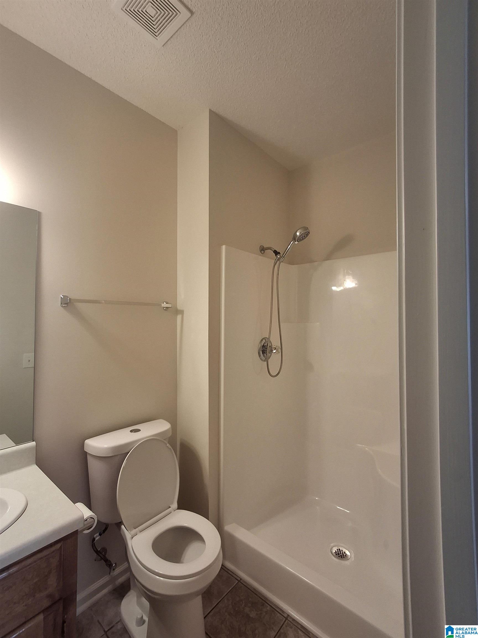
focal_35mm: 16
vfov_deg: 94.5
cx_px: 239
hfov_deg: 78.1
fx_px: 295
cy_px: 319
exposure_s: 1/40
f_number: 2.2
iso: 64
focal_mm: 1.64
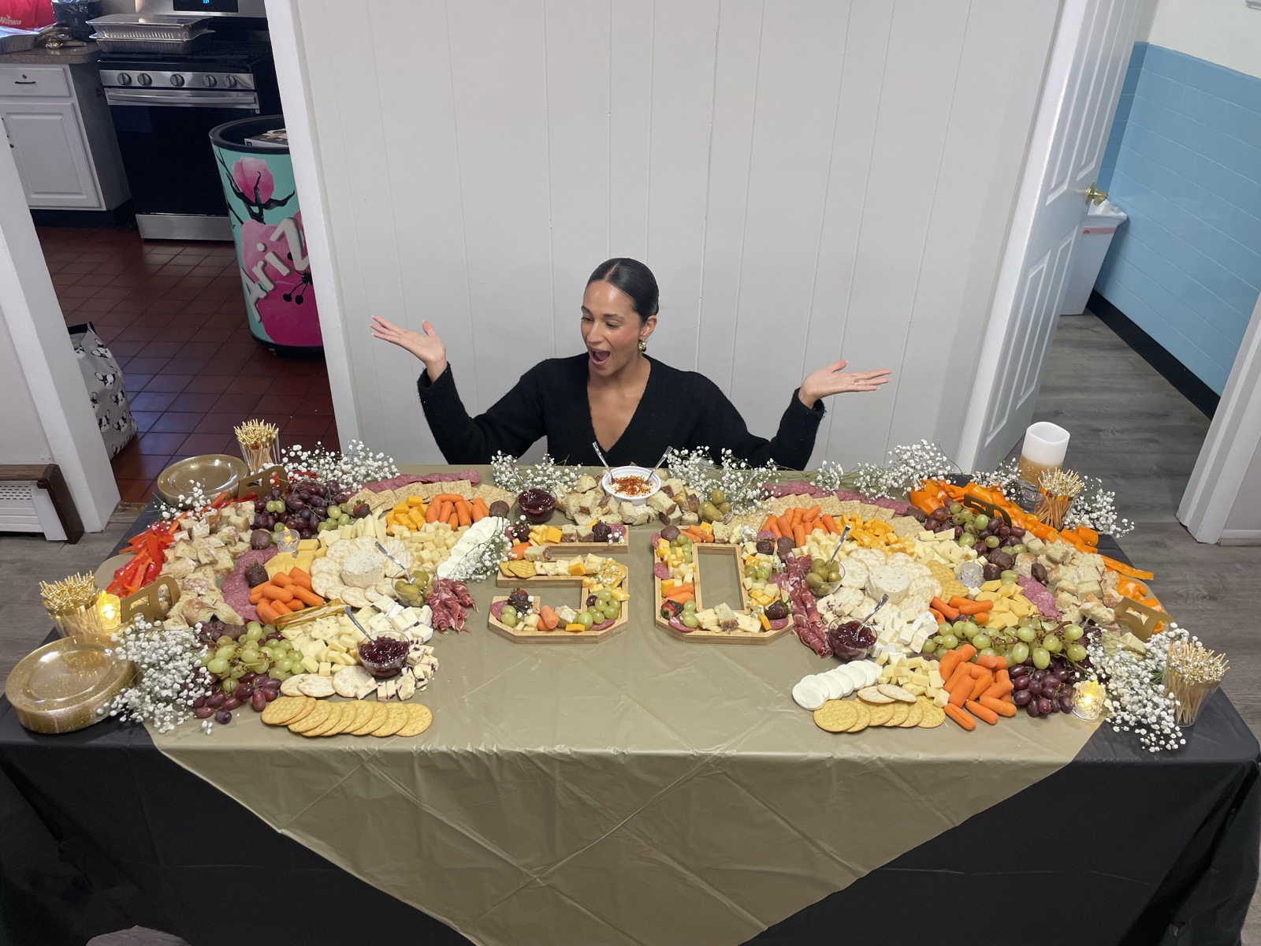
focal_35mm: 26
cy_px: 473
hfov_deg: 67.3
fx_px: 947
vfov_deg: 53.1
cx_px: 630
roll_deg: -1.4
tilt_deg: -32.0
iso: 64
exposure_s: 1/60
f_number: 1.6
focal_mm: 4.2
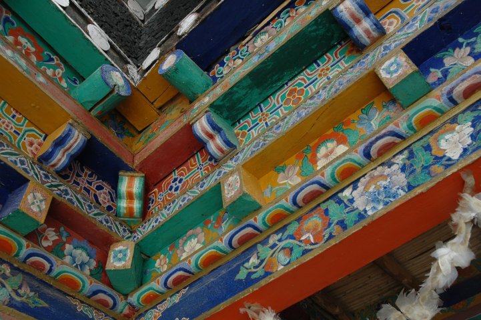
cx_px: 240
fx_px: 441
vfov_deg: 39.9
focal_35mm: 33
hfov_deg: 57.2
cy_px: 160
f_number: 7.1
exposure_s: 1/125
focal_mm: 22
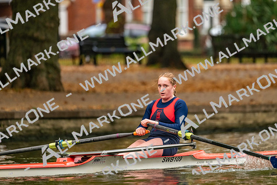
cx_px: 138
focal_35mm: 400
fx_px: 3078
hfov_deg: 5.2
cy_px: 92
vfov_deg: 3.4
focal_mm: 400
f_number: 4.5
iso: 3600
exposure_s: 1/2500
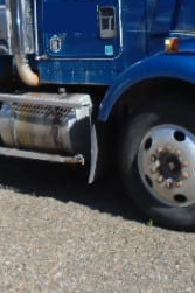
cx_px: 85
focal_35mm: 69
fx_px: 561
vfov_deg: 28.2
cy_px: 30
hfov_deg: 19.7
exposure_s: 1/800
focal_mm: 4.6
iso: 100
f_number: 3.2
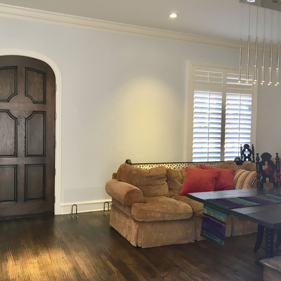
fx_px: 321
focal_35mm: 35
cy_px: 142
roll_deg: -0.8
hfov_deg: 47.2
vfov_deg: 47.2
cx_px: 139
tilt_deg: -1.6
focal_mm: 4.15
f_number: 2.2
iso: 50
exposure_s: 1/30
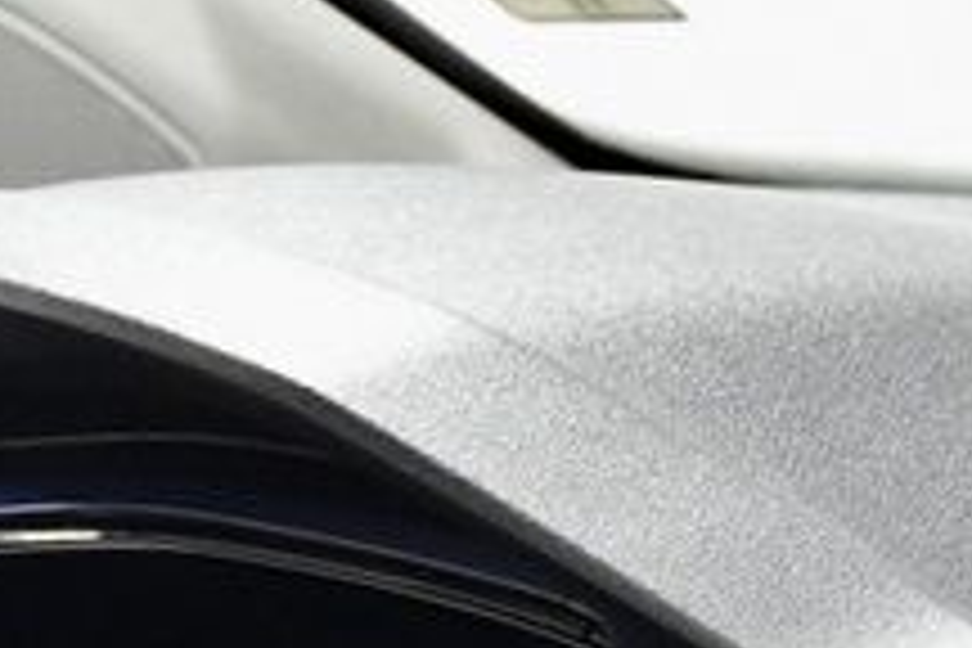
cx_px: 328
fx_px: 9962
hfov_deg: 5.6
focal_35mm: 369
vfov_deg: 3.7
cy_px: 1303
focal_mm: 52
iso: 2000
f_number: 5.6
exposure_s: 1/80
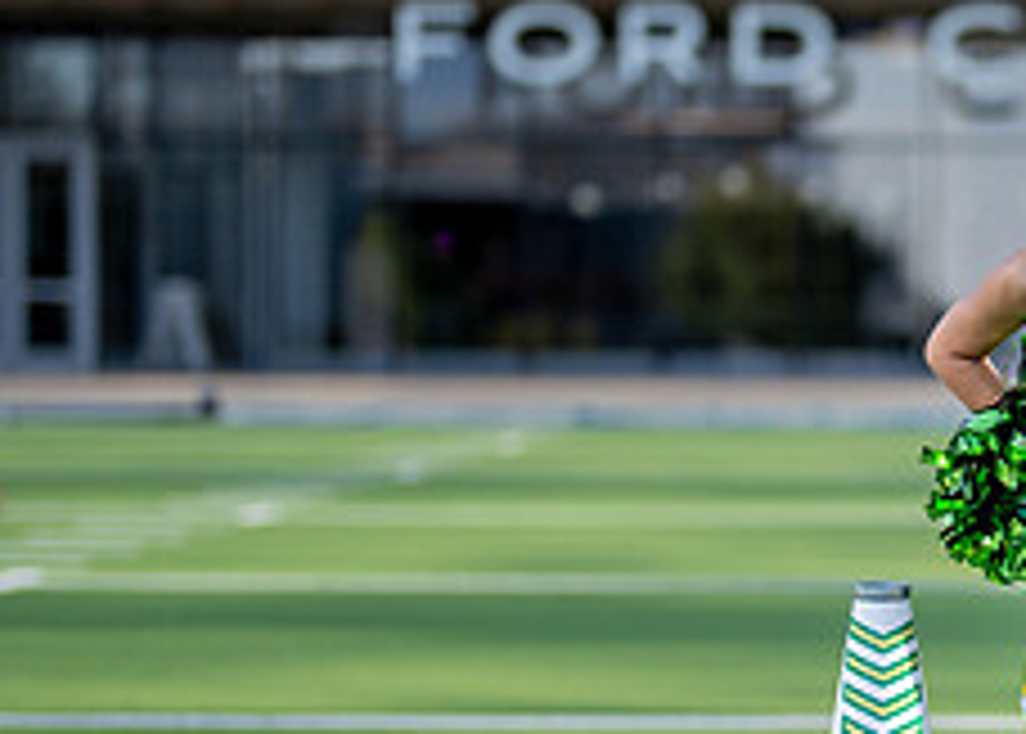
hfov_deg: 12.7
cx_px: 1188
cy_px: 546
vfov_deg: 9.3
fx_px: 4518
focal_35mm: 155
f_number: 1.2
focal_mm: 50
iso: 100
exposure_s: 1/3200
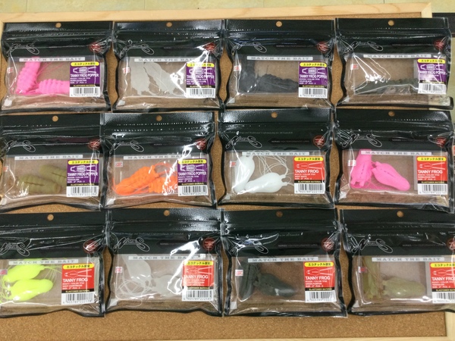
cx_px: 228
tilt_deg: -82.6
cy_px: 170
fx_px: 407
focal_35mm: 31
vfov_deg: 45.4
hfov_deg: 58.4
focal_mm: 3.3
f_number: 2.4
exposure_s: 1/30
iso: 32
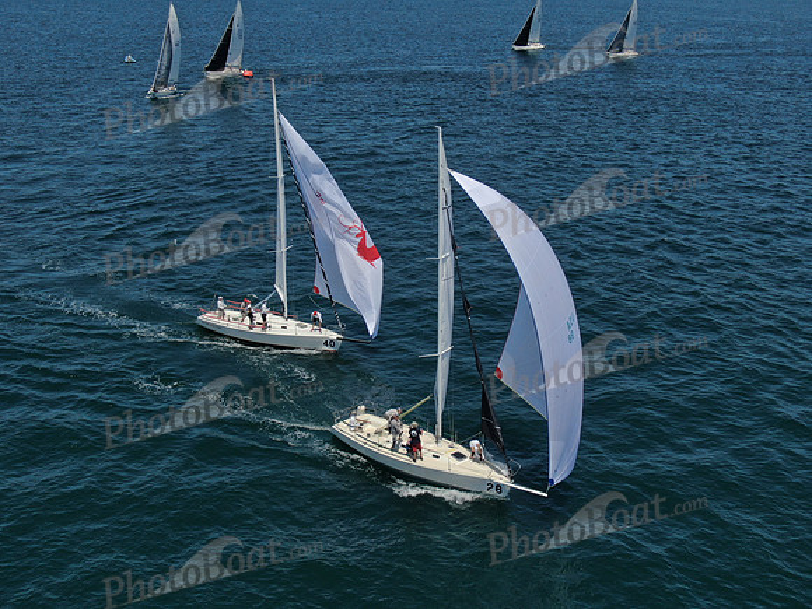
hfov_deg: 39.7
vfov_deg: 30.3
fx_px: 1126
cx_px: 406
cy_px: 304
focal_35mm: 48
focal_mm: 8.6
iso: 100
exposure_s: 1/1600
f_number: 3.8
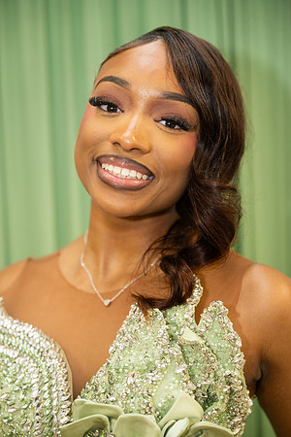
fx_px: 849
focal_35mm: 70
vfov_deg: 28.8
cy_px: 218
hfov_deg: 19.5
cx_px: 146
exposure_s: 1/200
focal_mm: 70
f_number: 2.8
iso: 1000
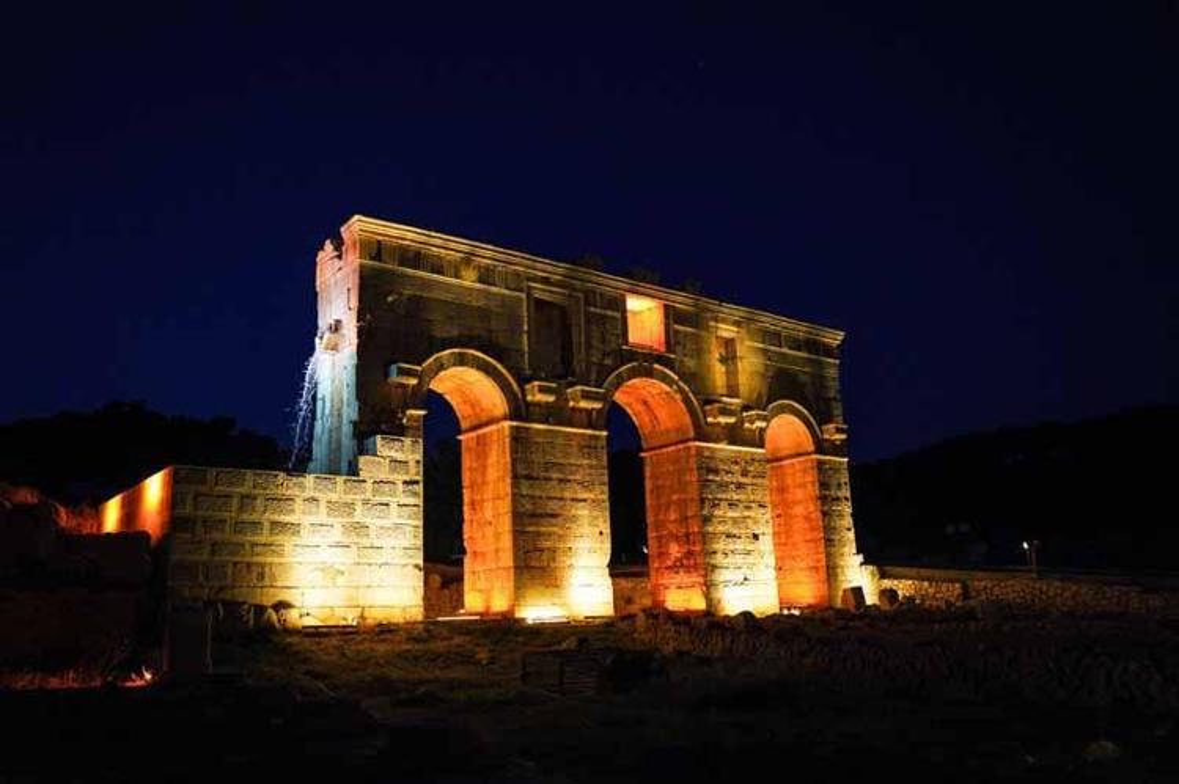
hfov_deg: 65.5
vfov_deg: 46.3
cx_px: 590
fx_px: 916
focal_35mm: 28
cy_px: 392
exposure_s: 1/320
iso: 3200
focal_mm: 28
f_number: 2.8
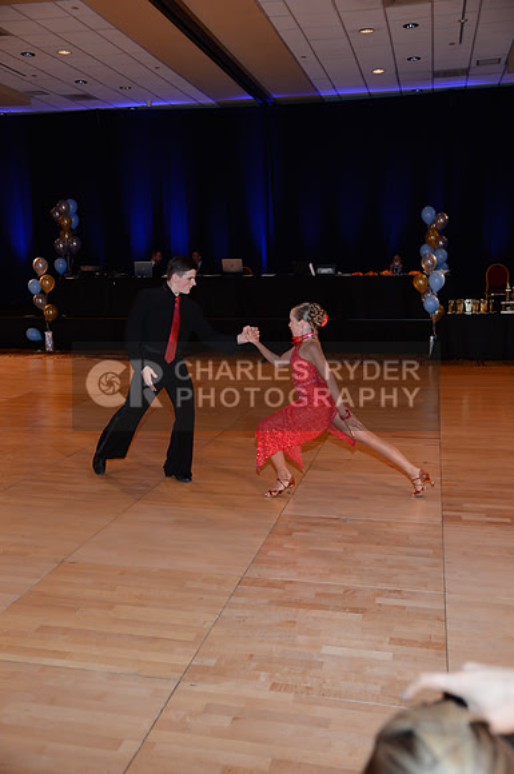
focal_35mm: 35
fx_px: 752
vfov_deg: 54.5
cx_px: 257
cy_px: 387
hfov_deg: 37.7
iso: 2000
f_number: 4.5
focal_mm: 35
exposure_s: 1/200
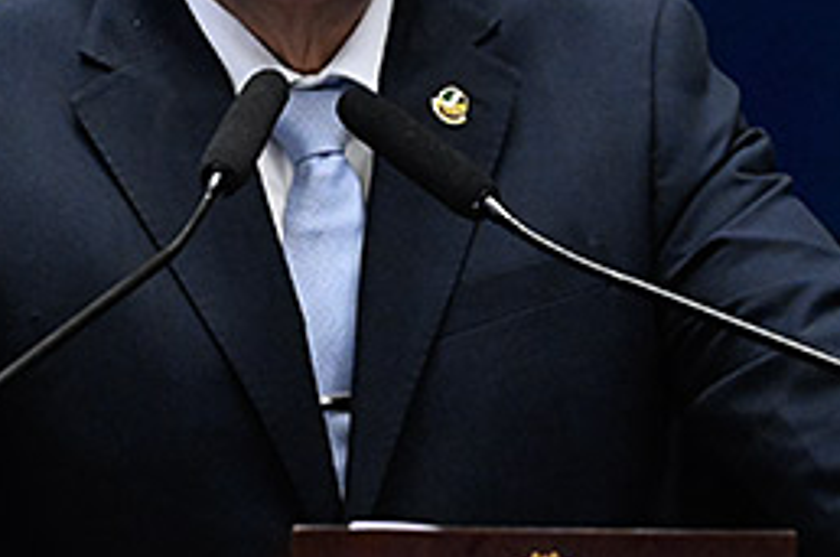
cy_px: -121
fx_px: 11645
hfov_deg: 4.1
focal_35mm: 500
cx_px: 547
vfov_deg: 2.7
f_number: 4
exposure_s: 1/200
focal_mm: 150
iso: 6400
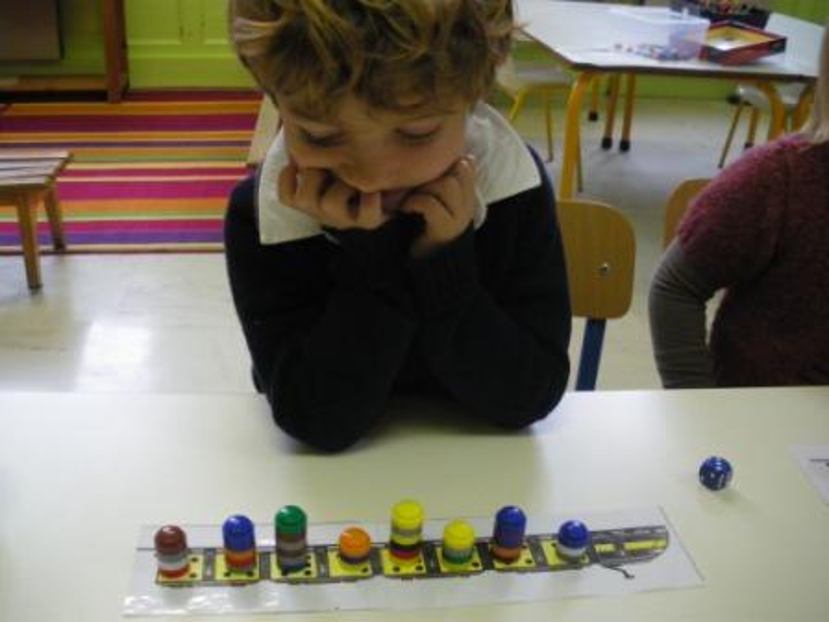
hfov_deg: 51.4
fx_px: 862
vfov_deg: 39.7
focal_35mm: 36
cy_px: 311
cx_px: 414
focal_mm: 6.3
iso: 400
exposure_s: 1/50
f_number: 3.5
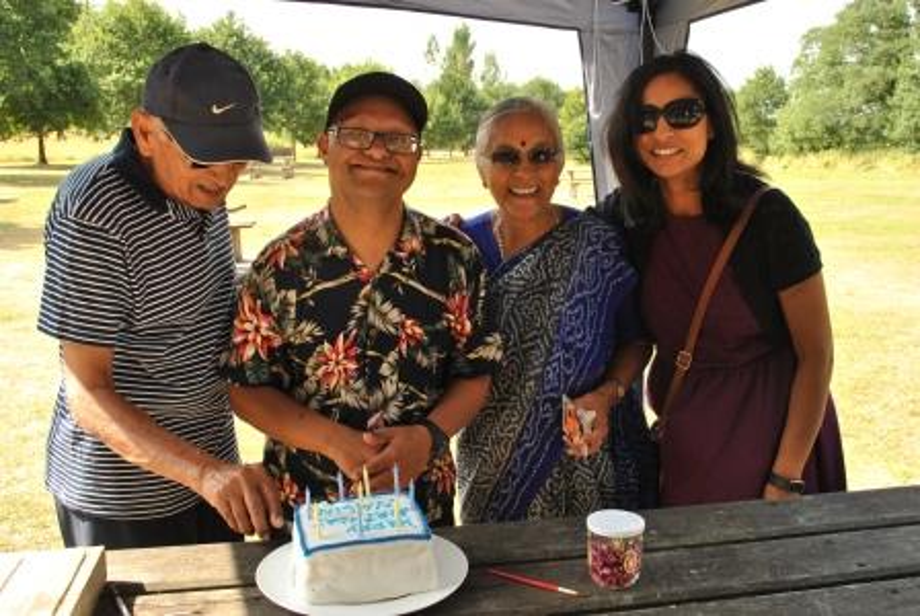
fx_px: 844
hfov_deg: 57.2
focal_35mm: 33
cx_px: 460
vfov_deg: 40.1
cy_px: 308
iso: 200
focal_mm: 22
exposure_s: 1/160
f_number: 5.6
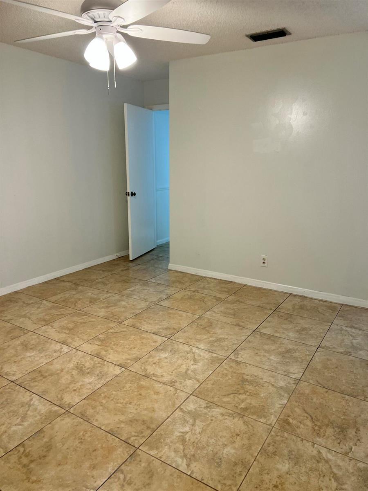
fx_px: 369
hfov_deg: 53.1
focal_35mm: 26
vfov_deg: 67.3
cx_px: 184
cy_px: 246
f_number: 1.5
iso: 64
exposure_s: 1/60
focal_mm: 5.7
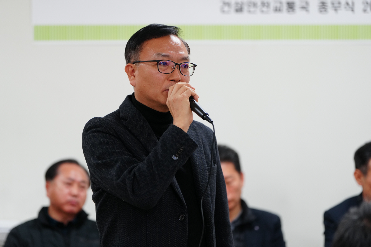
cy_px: 124
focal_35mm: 122
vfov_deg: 11.2
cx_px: 186
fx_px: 1257
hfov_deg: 16.8
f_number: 2.8
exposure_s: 1/160
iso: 800
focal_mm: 122
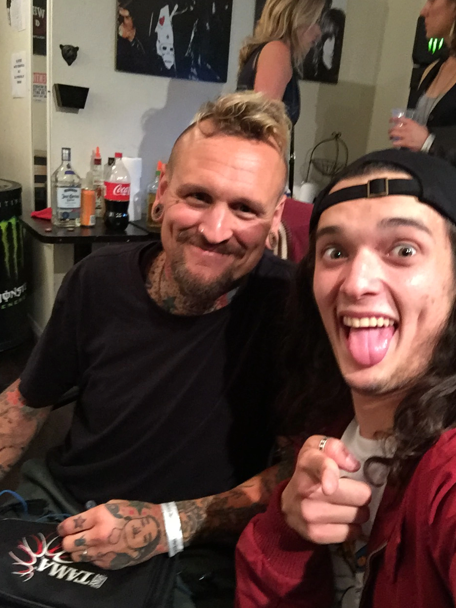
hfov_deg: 44.2
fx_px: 562
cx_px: 225
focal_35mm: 32
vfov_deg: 56.8
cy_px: 309
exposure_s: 1/15
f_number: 2.2
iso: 320
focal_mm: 2.65
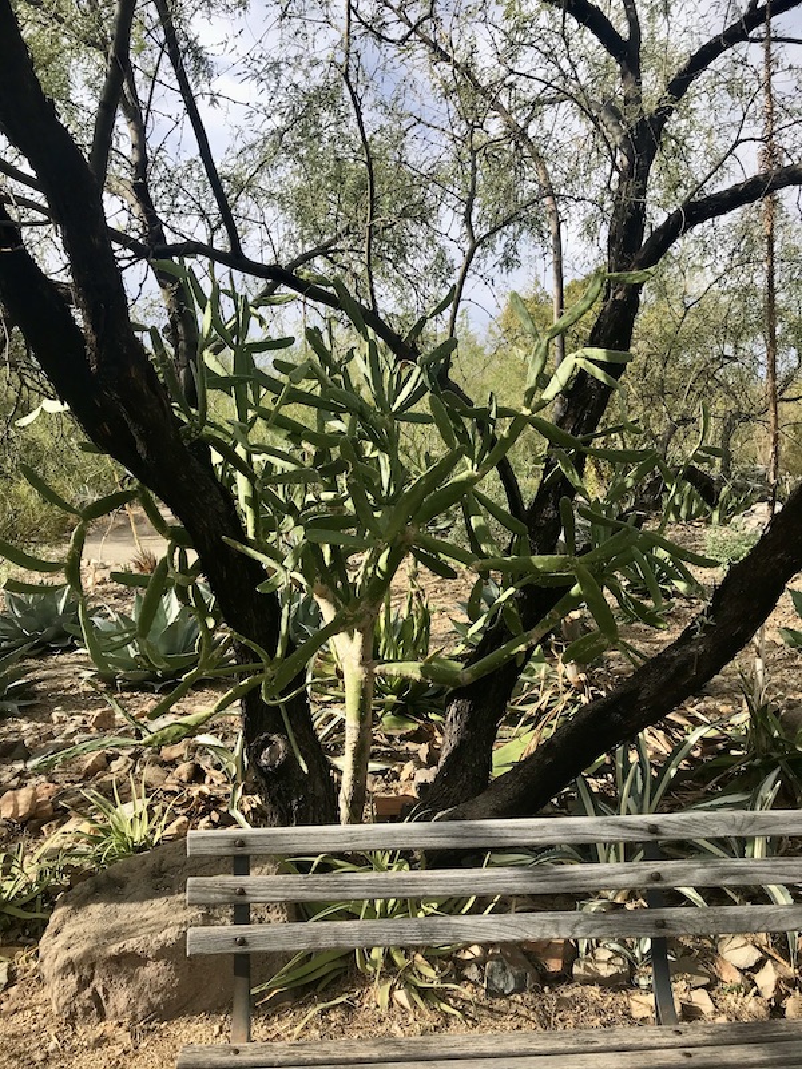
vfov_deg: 63.4
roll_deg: -0.8
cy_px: 534
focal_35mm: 28
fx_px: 865
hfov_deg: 49.7
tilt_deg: -4.3
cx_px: 401
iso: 20
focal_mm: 3.99
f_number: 1.8
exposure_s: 1/1473
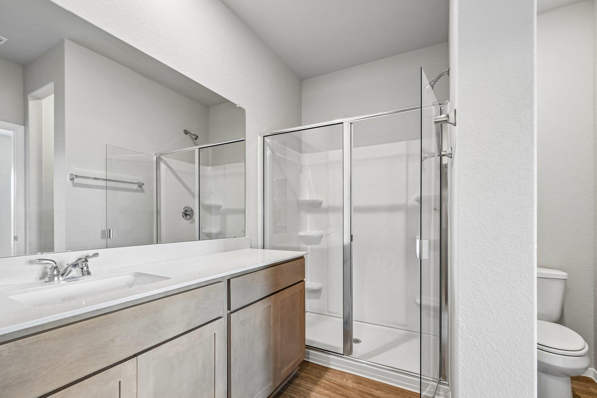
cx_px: 298
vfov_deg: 77.3
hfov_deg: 100.4
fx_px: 249
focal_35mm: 15
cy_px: 199
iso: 400
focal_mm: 10
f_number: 8
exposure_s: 1/13
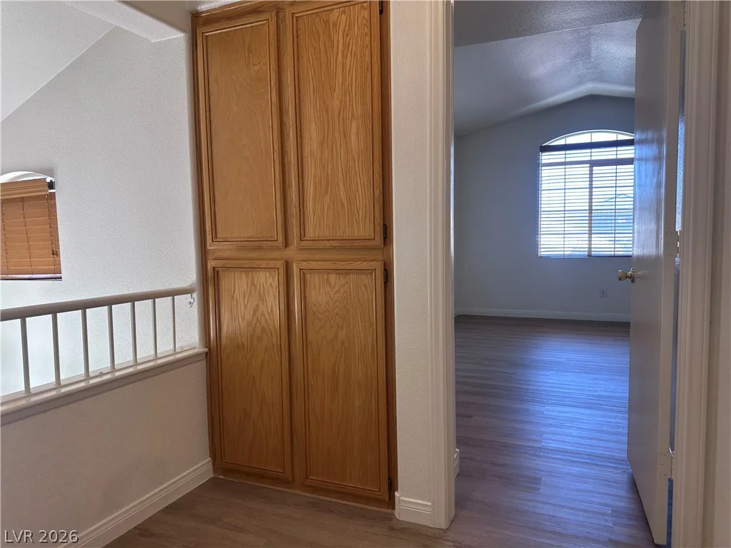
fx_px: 507
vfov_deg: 56.8
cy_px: 274
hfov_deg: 71.6
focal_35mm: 24
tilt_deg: -1.2
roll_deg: +0.6
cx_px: 366
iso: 64
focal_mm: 6.86
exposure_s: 1/120
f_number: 1.78
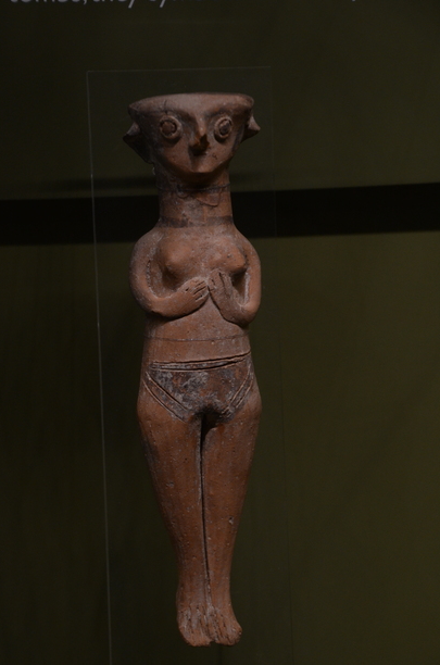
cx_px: 208
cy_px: 351
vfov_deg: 18.0
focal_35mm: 114
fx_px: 2101
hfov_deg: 12.0
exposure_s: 1/100
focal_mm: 70
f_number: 5.3
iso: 1000
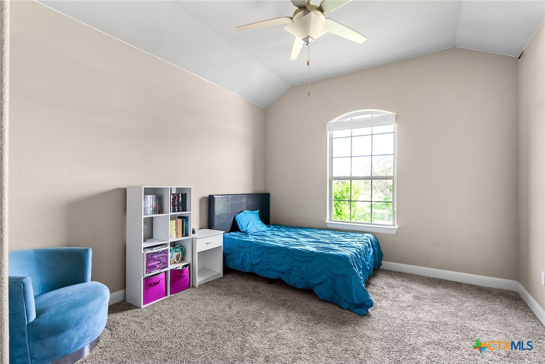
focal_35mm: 16
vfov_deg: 73.8
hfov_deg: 96.7
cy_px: 182
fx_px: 242
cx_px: 272
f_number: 8
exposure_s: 1/60
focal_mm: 16
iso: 400
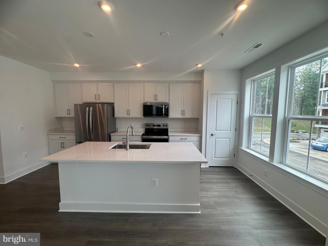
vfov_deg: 85.7
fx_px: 133
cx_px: 164
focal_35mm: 14
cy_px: 123
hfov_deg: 102.1
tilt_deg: -5.5
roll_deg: -0.5
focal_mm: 2.22
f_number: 2.2
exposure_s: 1/159
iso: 40
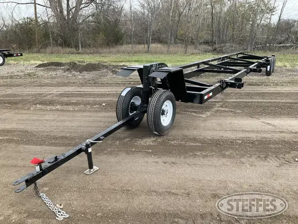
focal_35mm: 29
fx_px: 250
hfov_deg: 61.7
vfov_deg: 48.2
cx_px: 149
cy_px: 112
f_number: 1.8
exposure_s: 1/353
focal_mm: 3
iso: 25
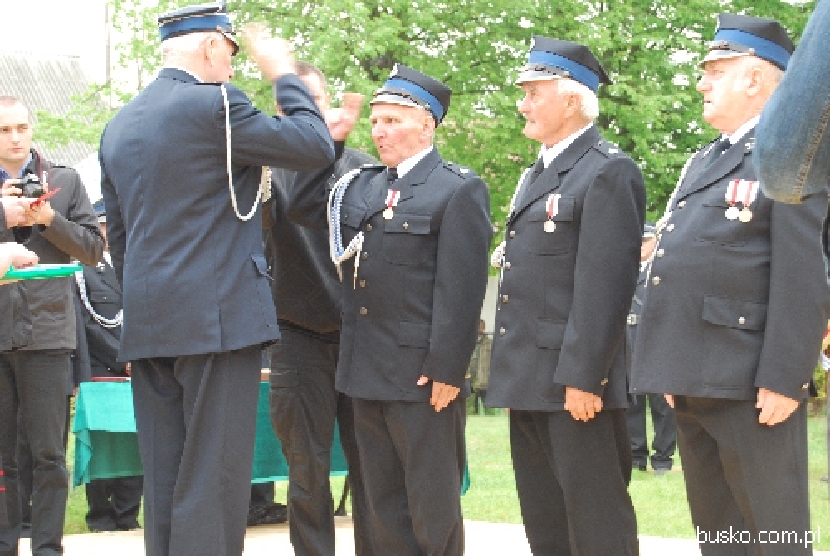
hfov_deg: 24.6
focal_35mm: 82
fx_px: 1905
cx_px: 415
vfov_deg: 16.6
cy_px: 278
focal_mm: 55
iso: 400
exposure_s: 1/30
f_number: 5.6
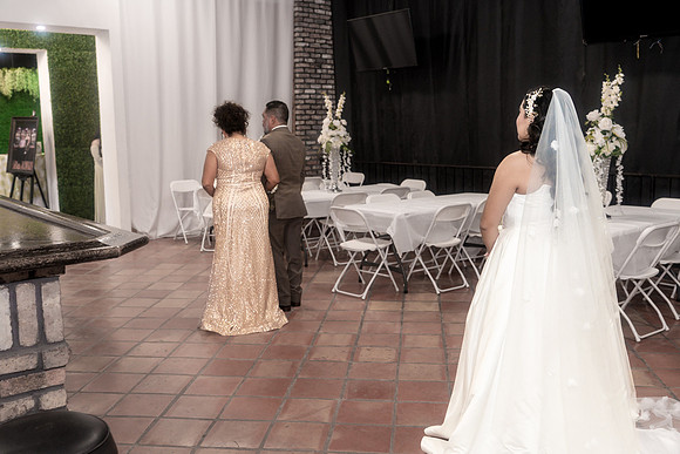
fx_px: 661
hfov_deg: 54.4
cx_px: 340
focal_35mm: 35
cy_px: 227
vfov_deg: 37.9
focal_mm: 35
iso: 2000
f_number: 4
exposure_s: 1/250
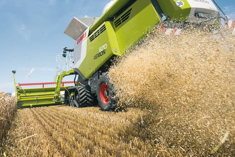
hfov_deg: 69.6
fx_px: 163
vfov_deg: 50.3
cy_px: 51
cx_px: 80
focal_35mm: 25
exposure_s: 1/500
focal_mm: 16
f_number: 6.7
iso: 100
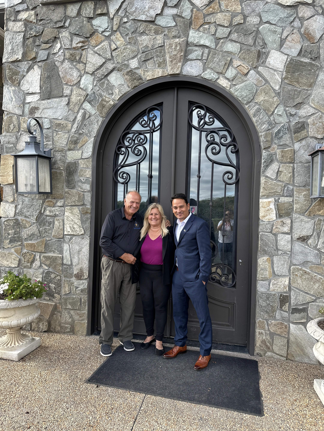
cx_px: 162
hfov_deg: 56.8
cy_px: 216
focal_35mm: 24
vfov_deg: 71.6
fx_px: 300
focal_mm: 6.86
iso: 80
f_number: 1.78
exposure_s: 1/829
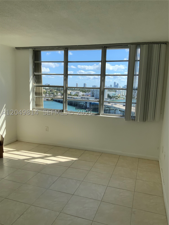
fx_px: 189
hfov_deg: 48.2
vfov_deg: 61.7
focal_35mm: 29
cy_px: 112
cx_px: 84
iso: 16
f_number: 1.8
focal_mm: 3
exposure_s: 1/728
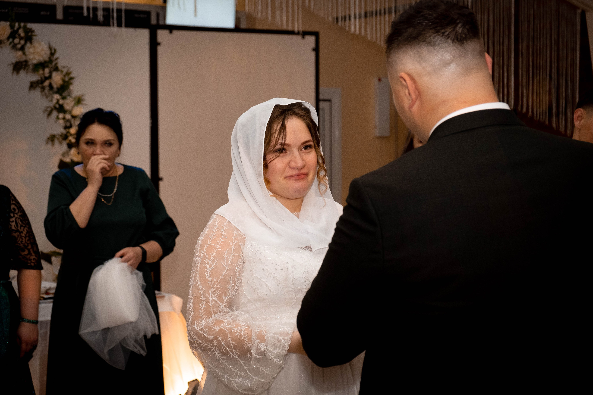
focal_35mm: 67
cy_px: 198
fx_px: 1104
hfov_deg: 30.1
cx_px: 296
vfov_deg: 20.3
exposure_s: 1/160
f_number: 4
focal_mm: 44.4
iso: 1600
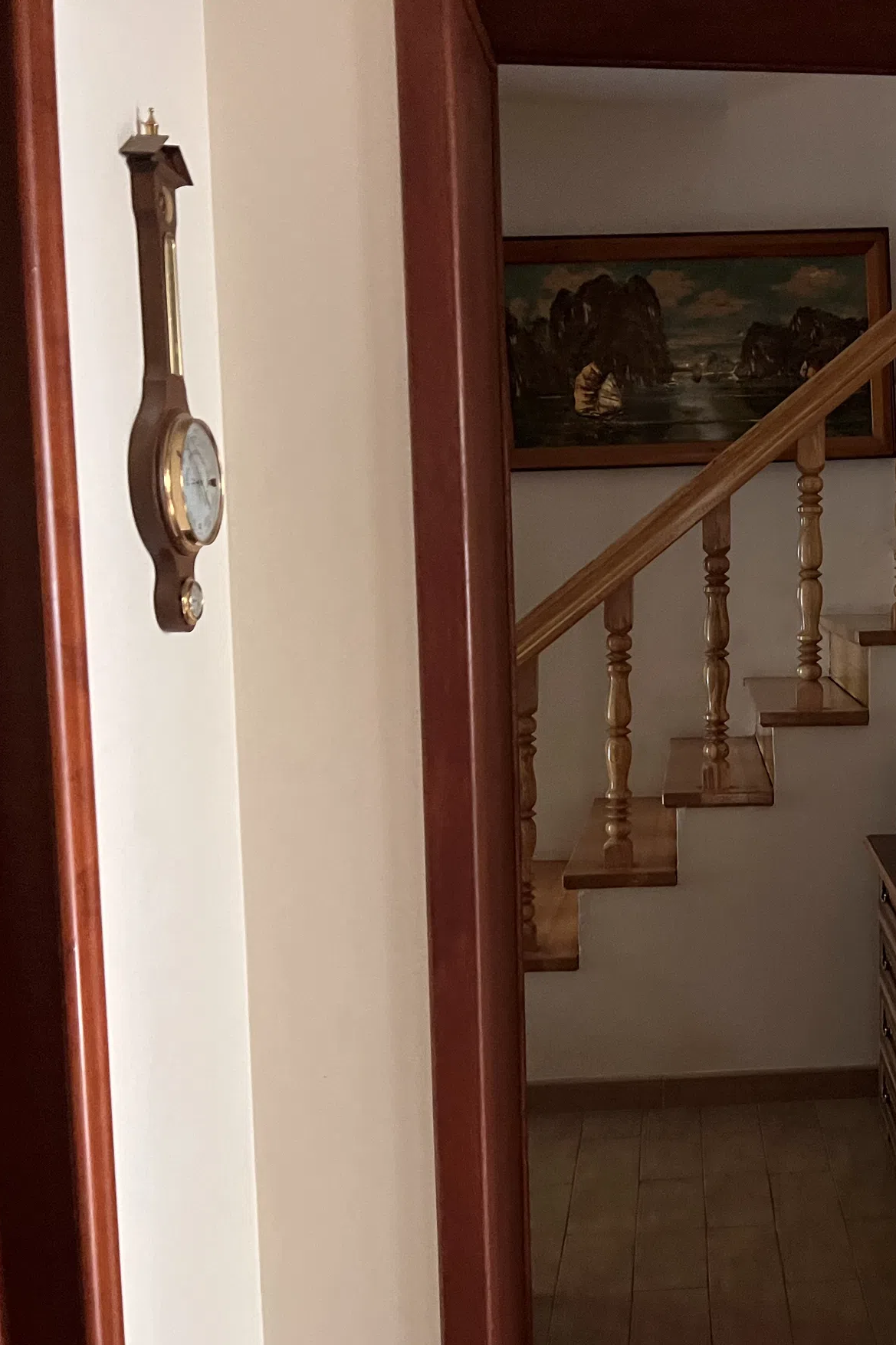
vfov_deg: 51.9
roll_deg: +1.2
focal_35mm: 37
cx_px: 819
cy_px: 689
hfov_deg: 33.9
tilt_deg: -4.5
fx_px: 1381
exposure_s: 1/34
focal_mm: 5.7
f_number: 1.5
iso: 640
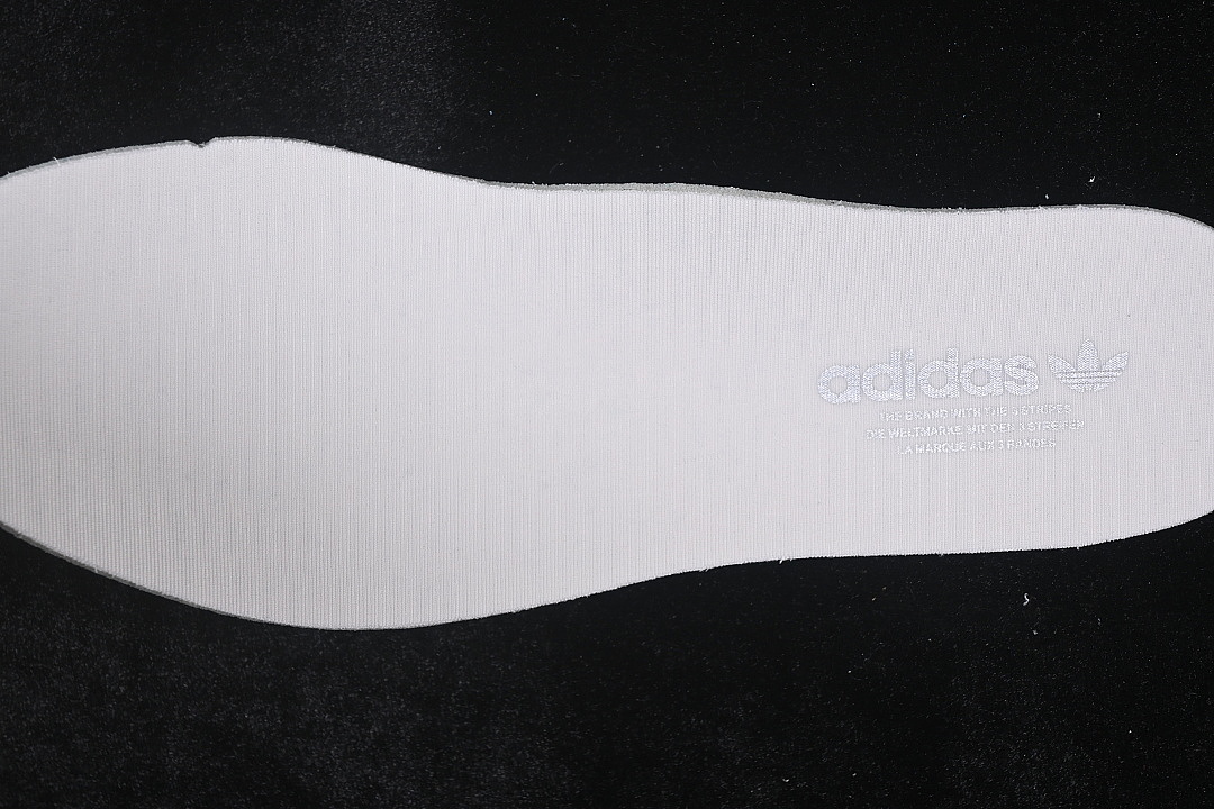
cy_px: 404
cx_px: 607
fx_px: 2529
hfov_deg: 27.0
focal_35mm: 75
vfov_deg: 18.2
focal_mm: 50
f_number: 7.1
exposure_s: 1/80
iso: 160
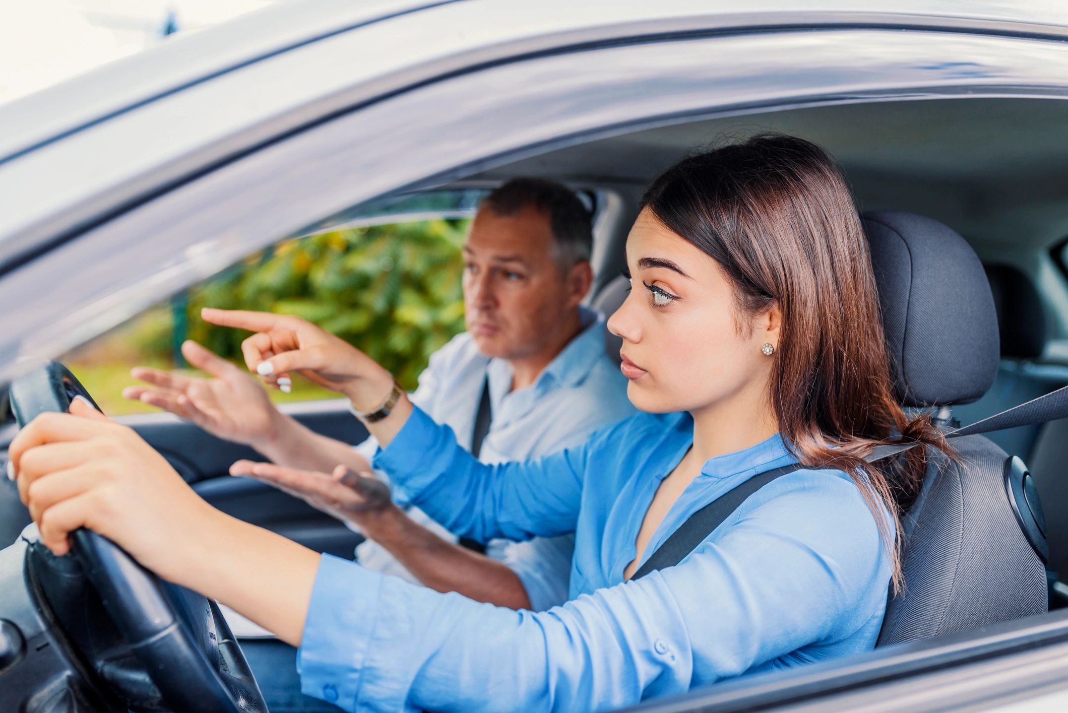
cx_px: 534
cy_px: 356
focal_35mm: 35
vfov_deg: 37.9
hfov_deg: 54.4
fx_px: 1039
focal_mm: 35
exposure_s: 1/400
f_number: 2.8
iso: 200
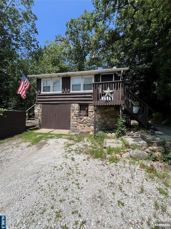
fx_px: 86
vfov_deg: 106.2
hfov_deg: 89.9
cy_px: 114
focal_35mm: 13
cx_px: 86
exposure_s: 1/1340
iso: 32
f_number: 1.8
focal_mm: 1.57
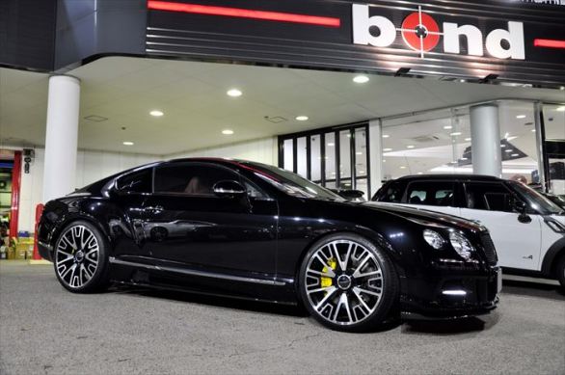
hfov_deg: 57.3
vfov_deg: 39.9
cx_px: 282
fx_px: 517
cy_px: 188
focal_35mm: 33
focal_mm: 22
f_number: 4
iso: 400
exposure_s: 1/15
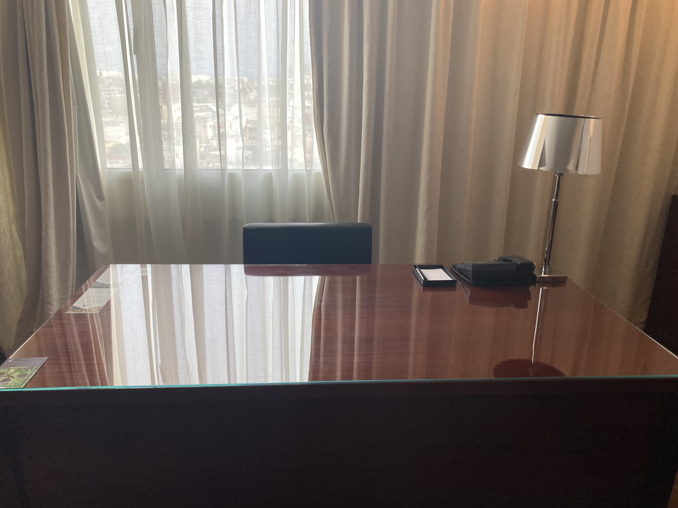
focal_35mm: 28
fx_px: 548
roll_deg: -1.2
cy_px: 254
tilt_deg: -17.6
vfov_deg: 49.7
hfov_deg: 63.4
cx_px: 339
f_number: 1.8
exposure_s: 1/121
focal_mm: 3.99
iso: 50
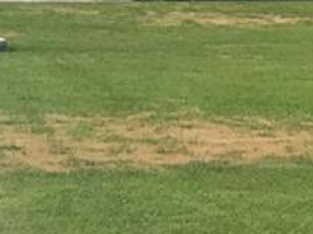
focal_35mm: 413
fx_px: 3732
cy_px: 2
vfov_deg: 3.6
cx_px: 198
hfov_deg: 4.8
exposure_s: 1/1168
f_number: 2.8
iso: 20
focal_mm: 6.6
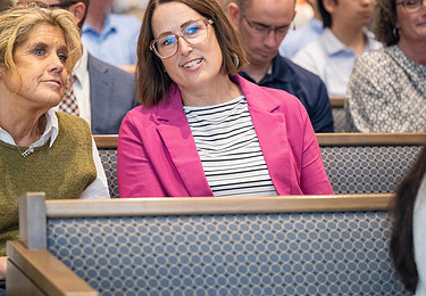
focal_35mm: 135
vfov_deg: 10.4
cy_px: 128
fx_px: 1617
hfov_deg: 15.0
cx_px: 222
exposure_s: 1/250
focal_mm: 85
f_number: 2.8
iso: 4000
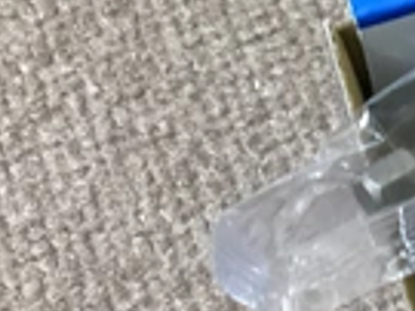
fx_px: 1102
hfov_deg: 19.4
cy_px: 123
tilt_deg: -69.9
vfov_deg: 16.0
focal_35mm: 92
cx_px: 566
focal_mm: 3.3
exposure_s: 1/30
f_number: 2.4
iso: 500
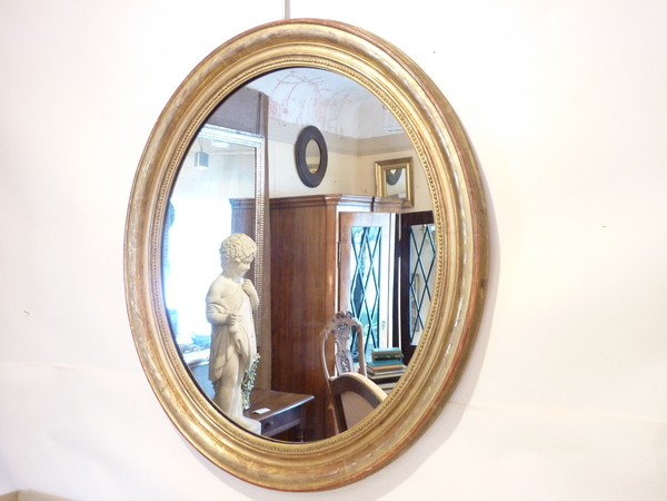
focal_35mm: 32
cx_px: 334
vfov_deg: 44.2
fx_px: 617
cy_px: 250
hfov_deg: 56.8
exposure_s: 1/8
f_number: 3.5
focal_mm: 5.3
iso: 400
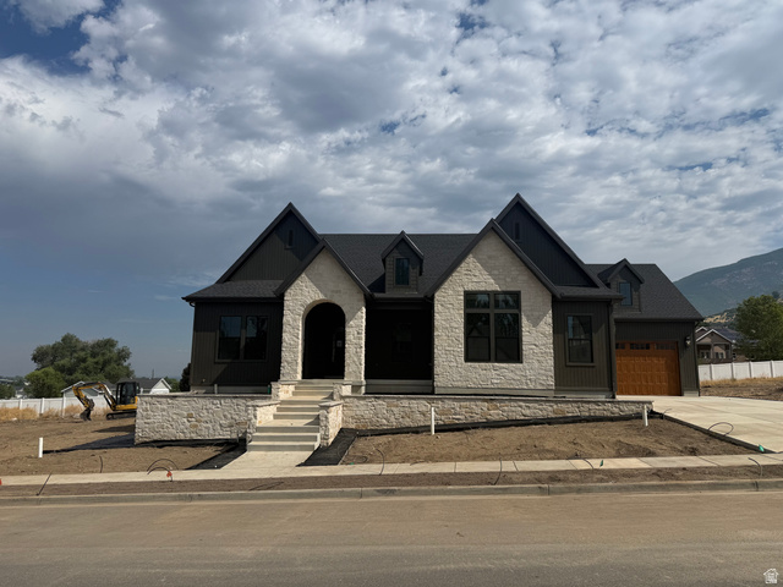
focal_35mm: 24
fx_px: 543
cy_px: 294
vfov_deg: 56.8
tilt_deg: +8.3
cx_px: 392
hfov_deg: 71.6
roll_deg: -1.7
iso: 80
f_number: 1.78
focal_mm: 6.76
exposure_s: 1/11905
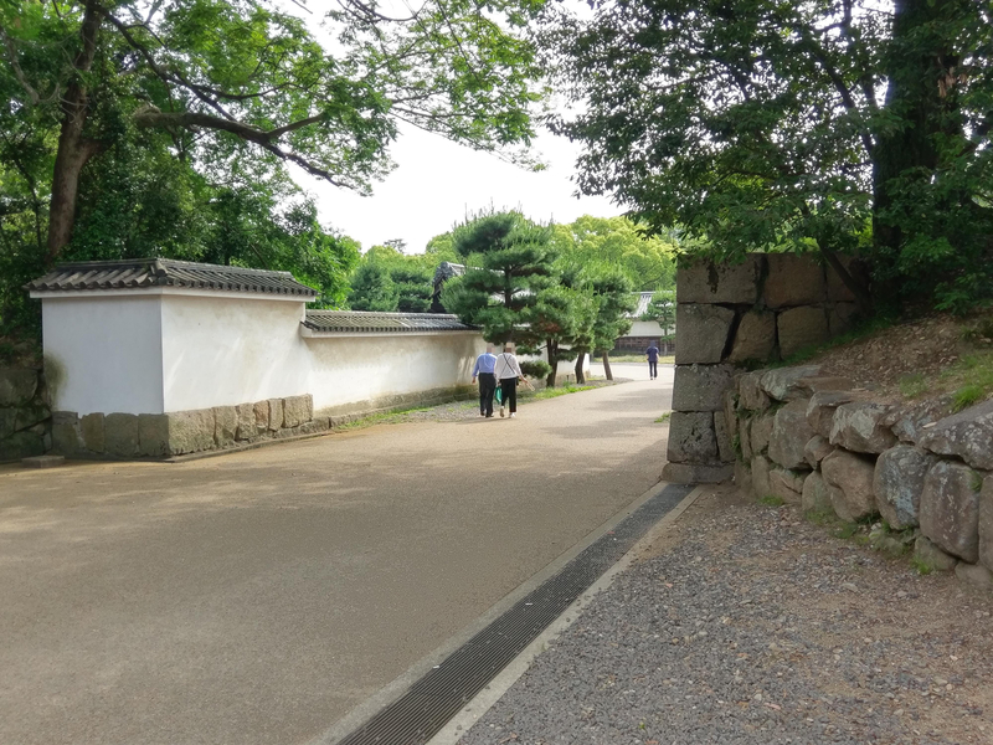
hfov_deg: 67.3
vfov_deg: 53.1
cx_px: 496
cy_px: 372
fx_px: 746
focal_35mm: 26
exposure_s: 1/405
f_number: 1.8
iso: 100
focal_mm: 4.58
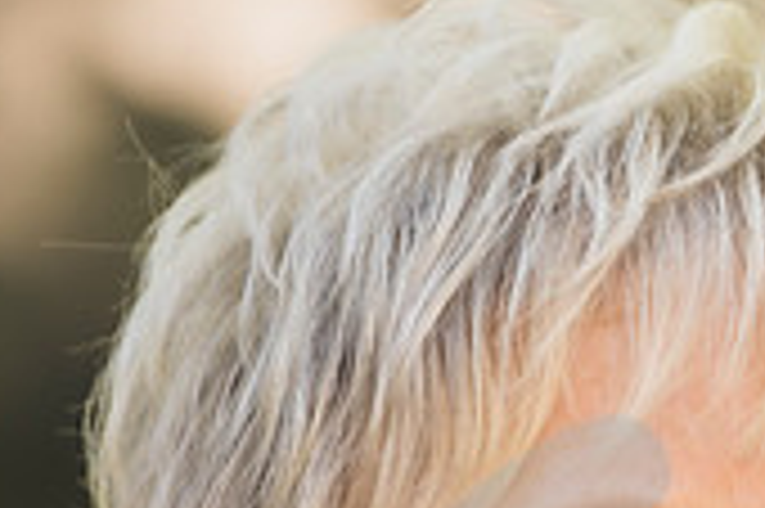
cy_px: 816
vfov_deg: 2.4
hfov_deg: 3.5
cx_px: 1058
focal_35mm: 581
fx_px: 12334
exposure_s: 1/500
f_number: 2.8
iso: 320
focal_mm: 170
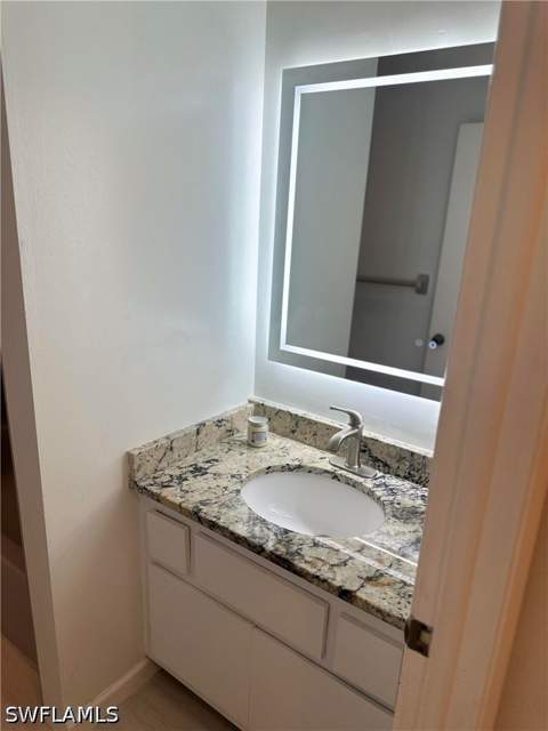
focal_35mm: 24
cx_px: 274
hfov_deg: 56.8
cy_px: 366
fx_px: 507
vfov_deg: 71.6
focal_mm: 6.86
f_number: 1.78
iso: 64
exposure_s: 1/155
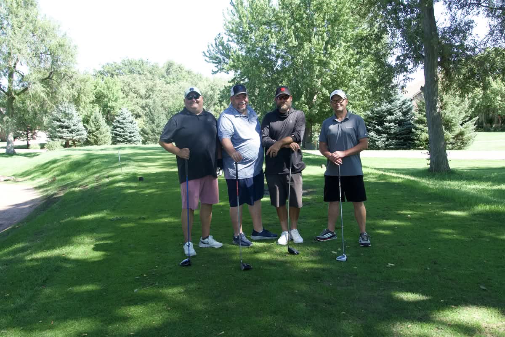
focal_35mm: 36
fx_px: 505
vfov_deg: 36.9
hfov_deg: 53.1
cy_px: 168
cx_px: 252
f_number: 8
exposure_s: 1/350
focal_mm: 24
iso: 1250
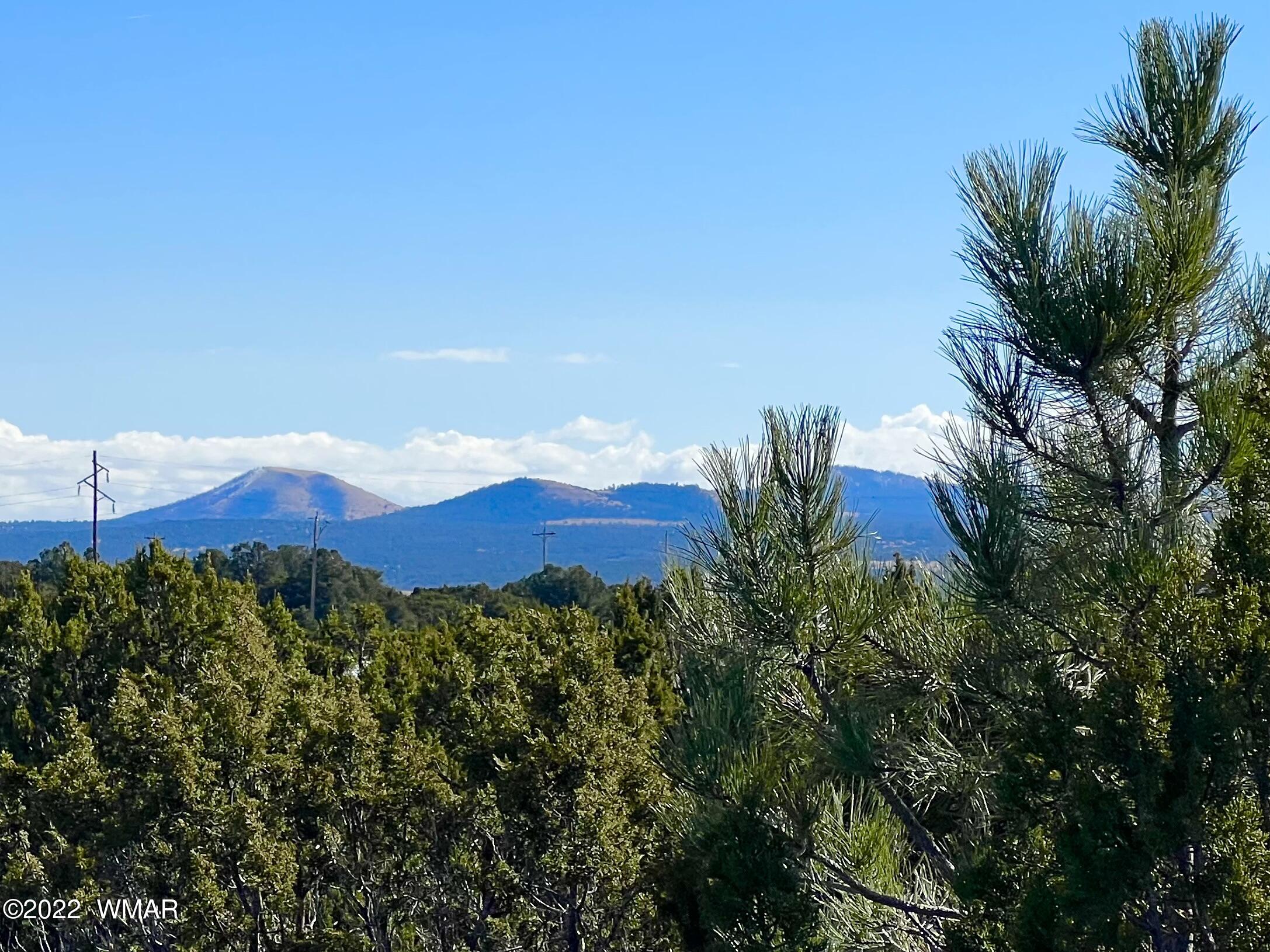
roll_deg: -0.5
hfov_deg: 25.3
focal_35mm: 77
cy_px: 476
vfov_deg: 19.1
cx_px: 635
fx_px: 2825
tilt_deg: +2.2
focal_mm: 9
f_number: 2.8
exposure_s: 1/1553
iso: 32
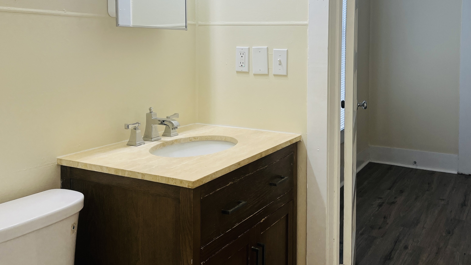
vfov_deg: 31.5
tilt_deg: -4.4
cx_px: 259
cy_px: 69
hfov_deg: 53.9
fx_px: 462
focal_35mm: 37
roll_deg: +0.6
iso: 64
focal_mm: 5.1
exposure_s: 1/120
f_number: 1.6
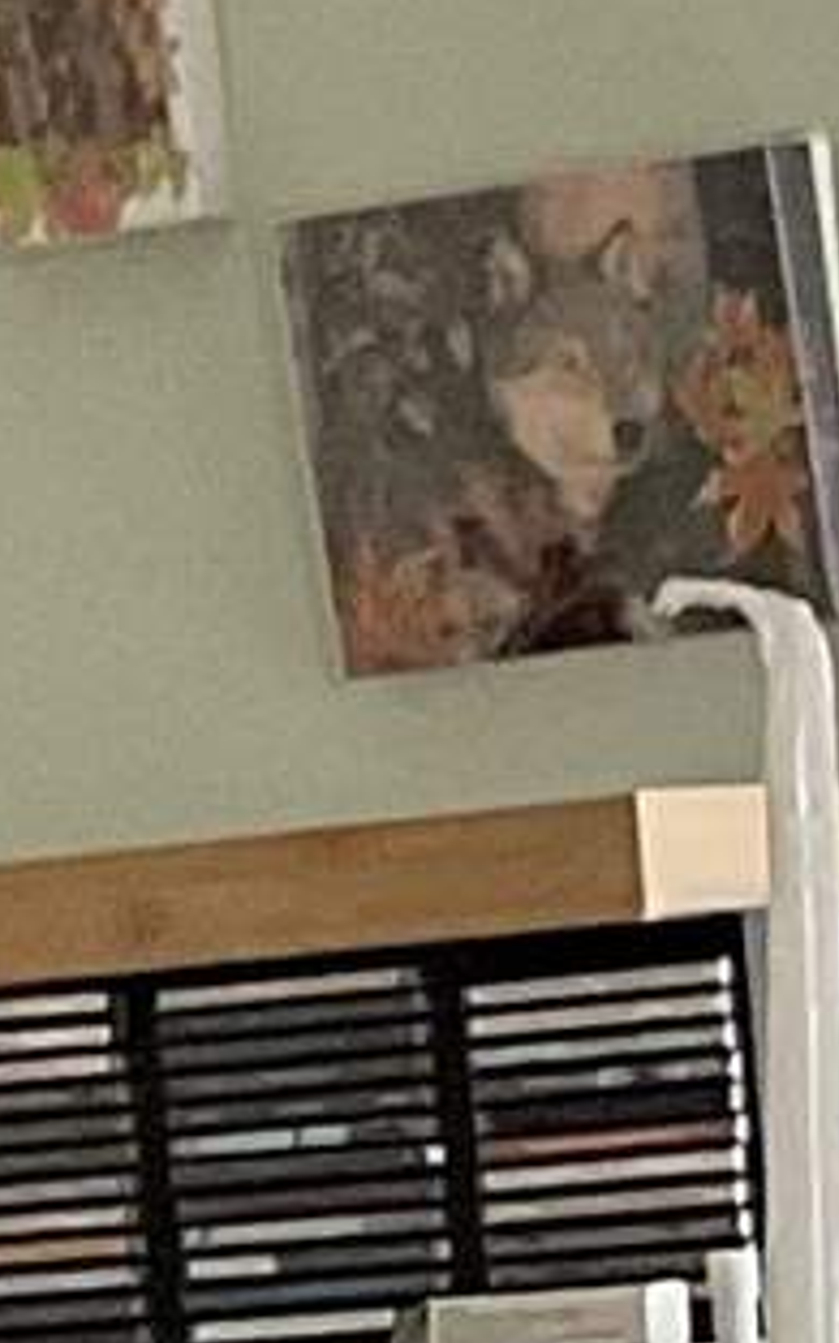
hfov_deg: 4.3
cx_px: 701
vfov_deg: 6.9
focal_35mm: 303
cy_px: 1563
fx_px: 11085
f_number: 1.8
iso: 80
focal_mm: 3
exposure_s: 1/60
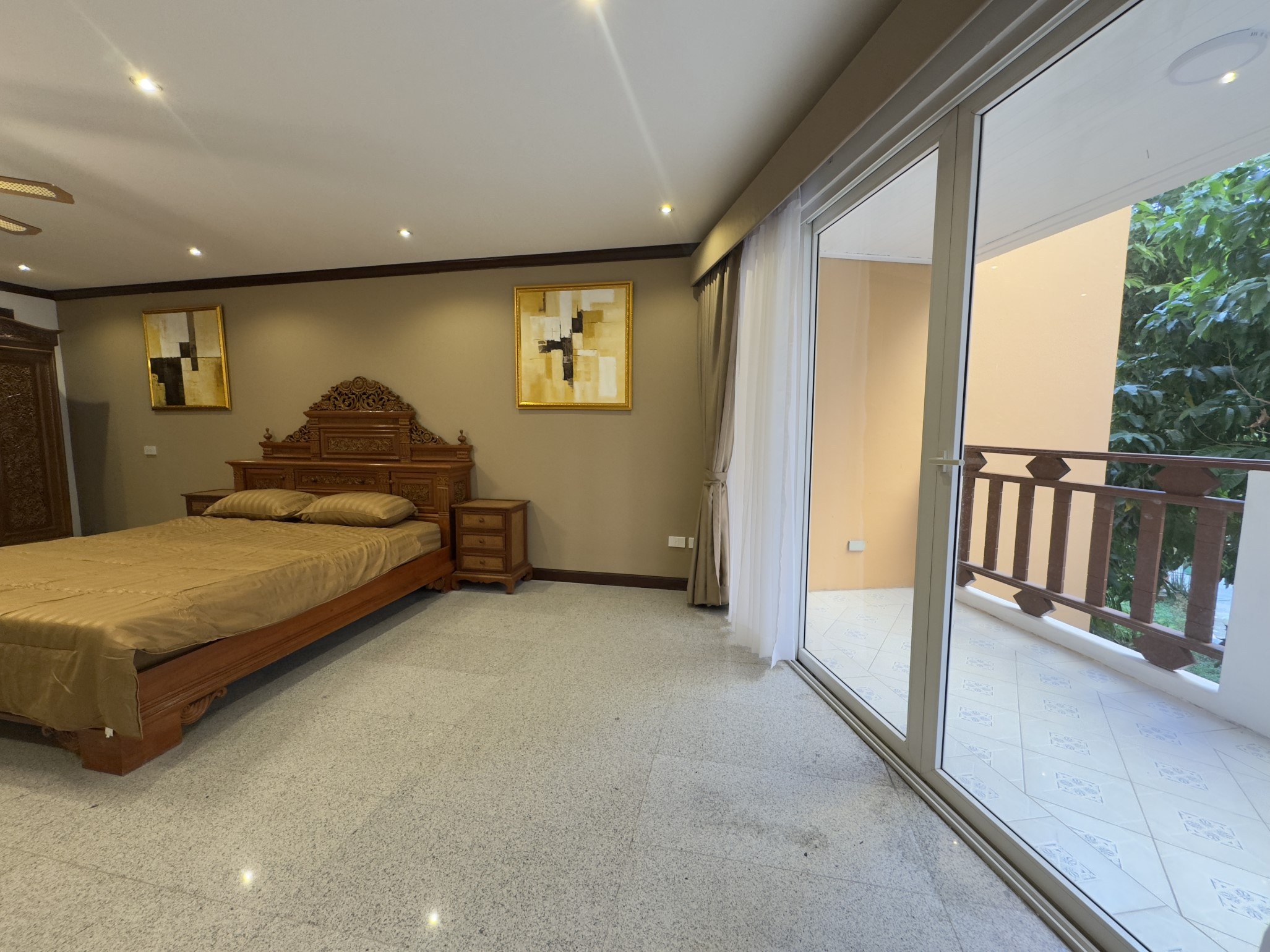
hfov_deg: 102.1
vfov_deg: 85.7
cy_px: 476
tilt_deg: -5.1
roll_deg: +0.2
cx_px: 635
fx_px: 514
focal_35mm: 14
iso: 125
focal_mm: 2.22
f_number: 2.2
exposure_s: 1/99
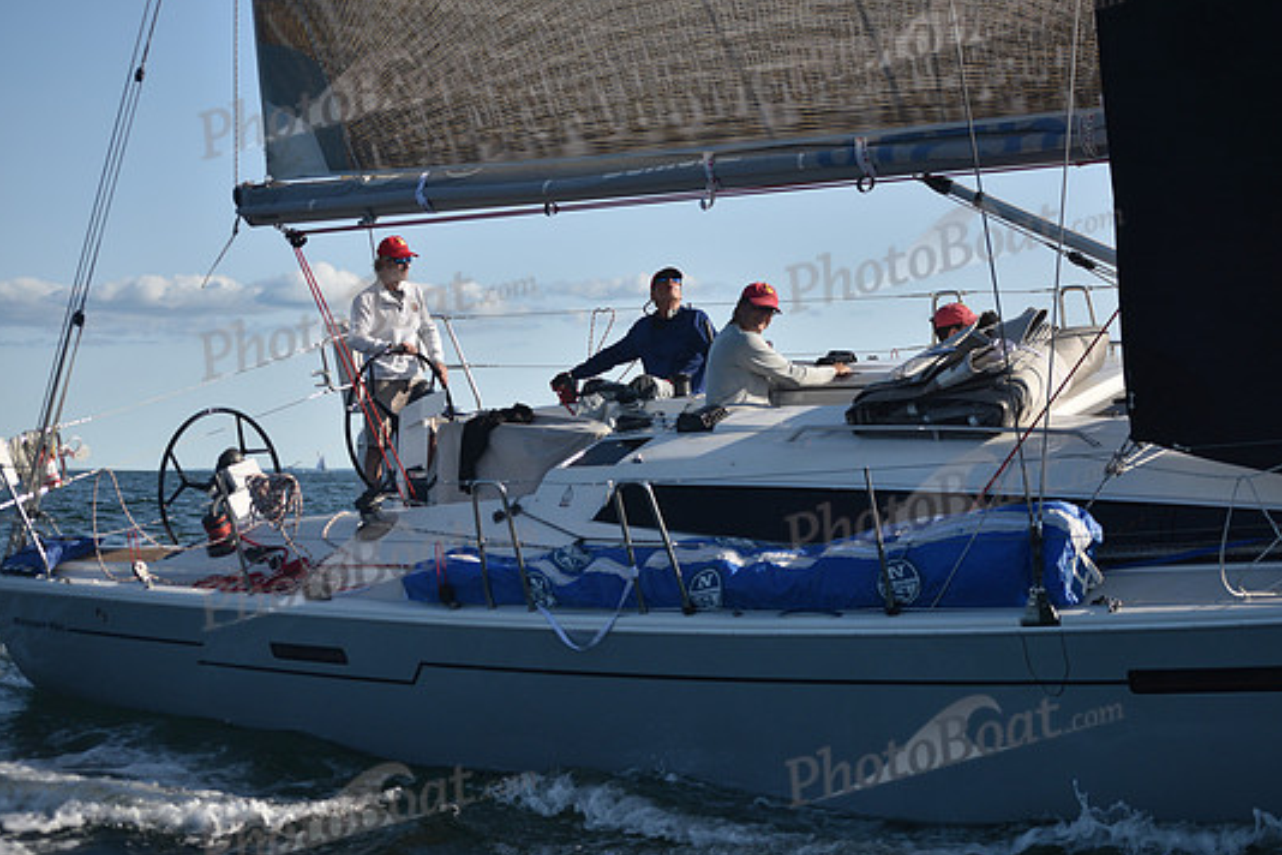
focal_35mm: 76
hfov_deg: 26.6
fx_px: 2706
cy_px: 409
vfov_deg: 17.9
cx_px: 663
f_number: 2.8
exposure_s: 1/3200
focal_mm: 70
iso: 250
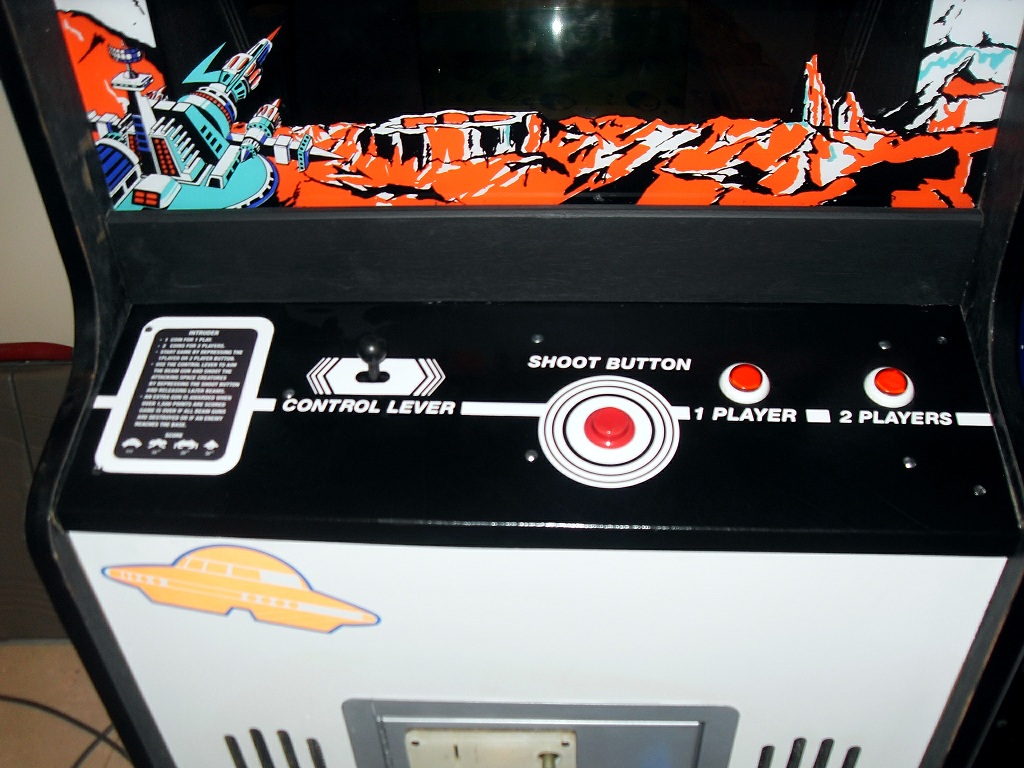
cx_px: 512
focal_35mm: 34
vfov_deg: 41.8
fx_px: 1006
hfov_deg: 54.0
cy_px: 384
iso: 100
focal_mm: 6.3
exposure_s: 1/45
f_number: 2.8
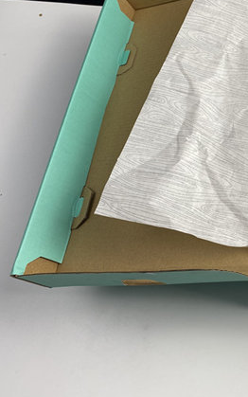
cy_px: 163
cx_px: 309
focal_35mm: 46
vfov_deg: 43.3
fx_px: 497
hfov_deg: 24.9
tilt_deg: -61.5
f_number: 1.8
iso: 32
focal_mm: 4.25
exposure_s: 1/100
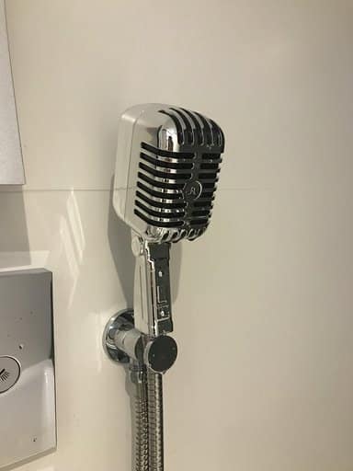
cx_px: 176
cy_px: 236
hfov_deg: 49.7
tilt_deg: -4.5
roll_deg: +1.0
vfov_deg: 63.4
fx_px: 381
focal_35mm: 28
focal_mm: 3.99
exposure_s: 1/13
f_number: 1.8
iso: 100
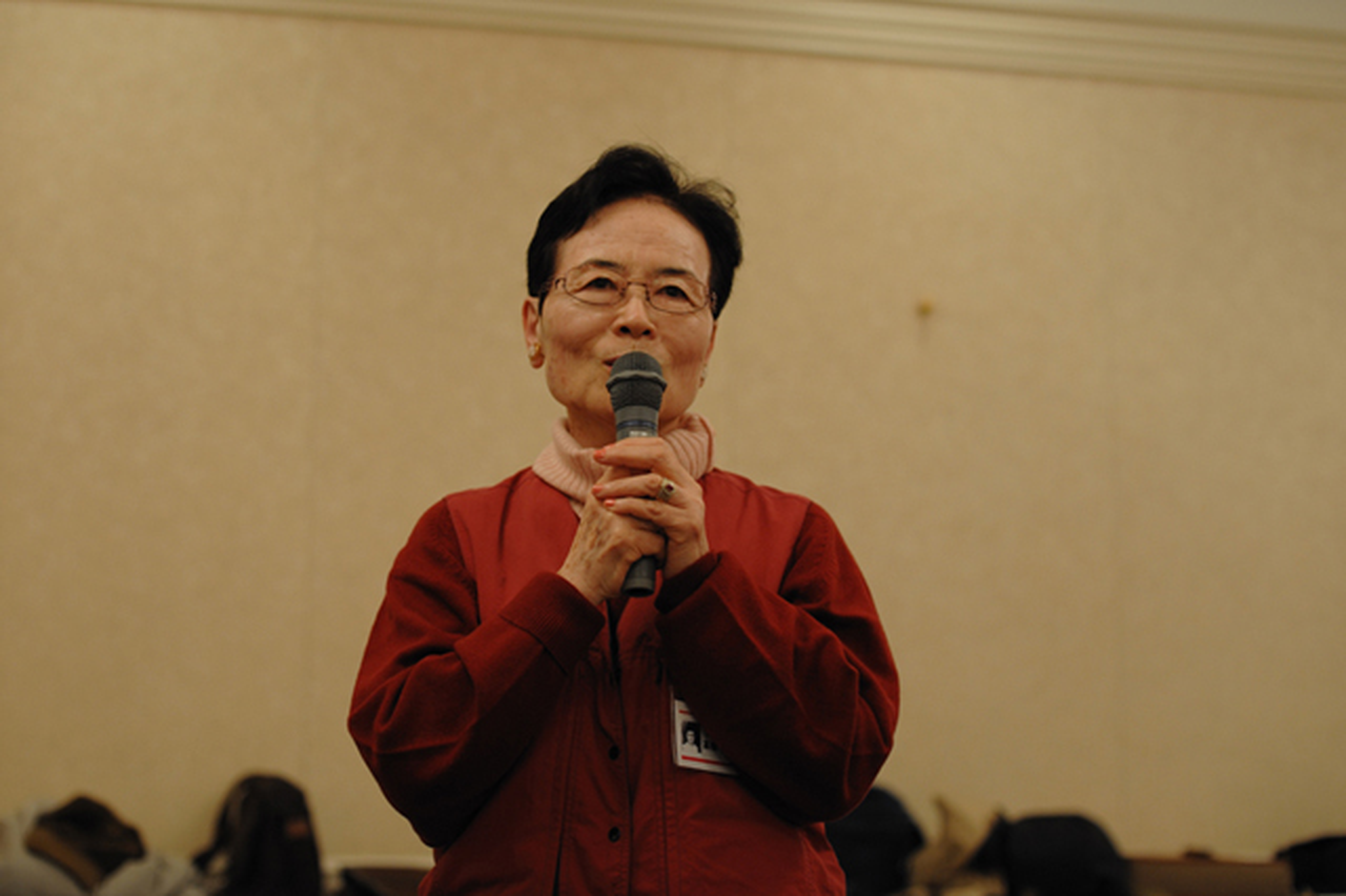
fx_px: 1868
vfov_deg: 27.0
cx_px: 673
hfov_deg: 39.6
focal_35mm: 50
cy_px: 448
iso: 640
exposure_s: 1/100
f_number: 2.8
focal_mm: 50
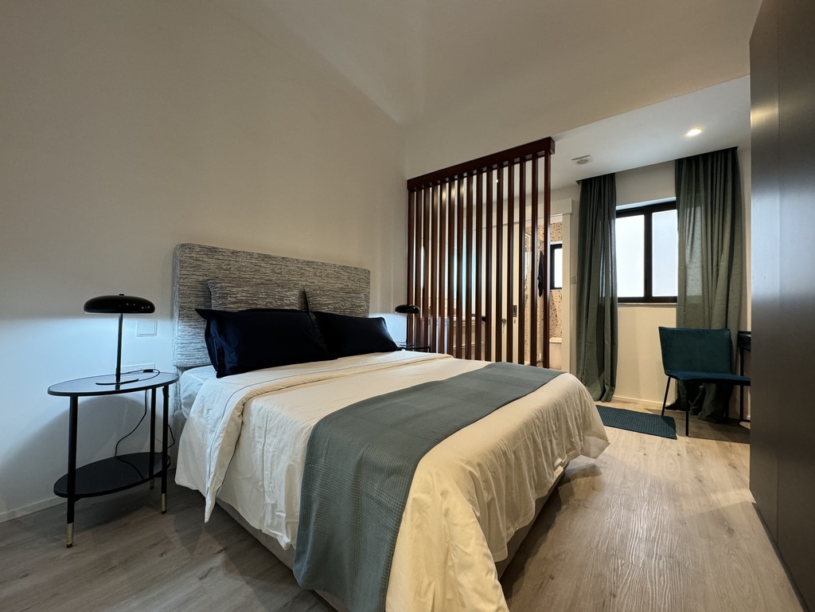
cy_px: 306
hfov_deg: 102.1
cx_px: 408
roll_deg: -1.2
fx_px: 330
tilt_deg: +0.6
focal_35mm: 14
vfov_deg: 85.7
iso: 250
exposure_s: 1/50
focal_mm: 2.22
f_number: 2.2
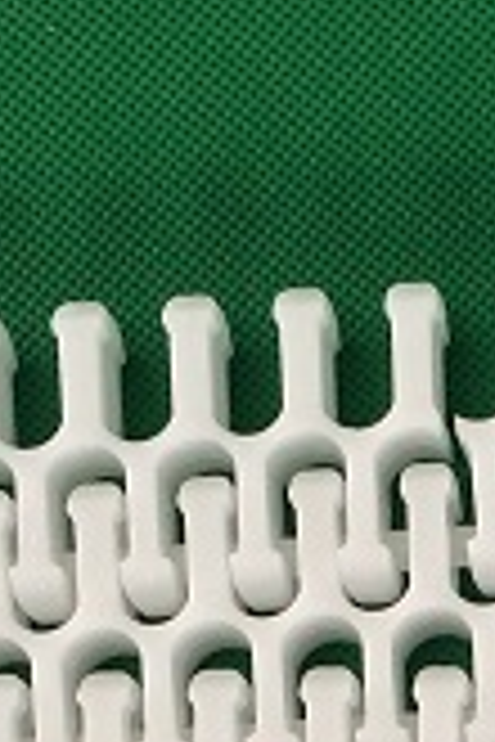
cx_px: 756
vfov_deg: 12.4
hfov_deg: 8.7
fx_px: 3176
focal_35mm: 154
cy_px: 1255
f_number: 2.2
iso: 50
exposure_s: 1/50
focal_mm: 4.12
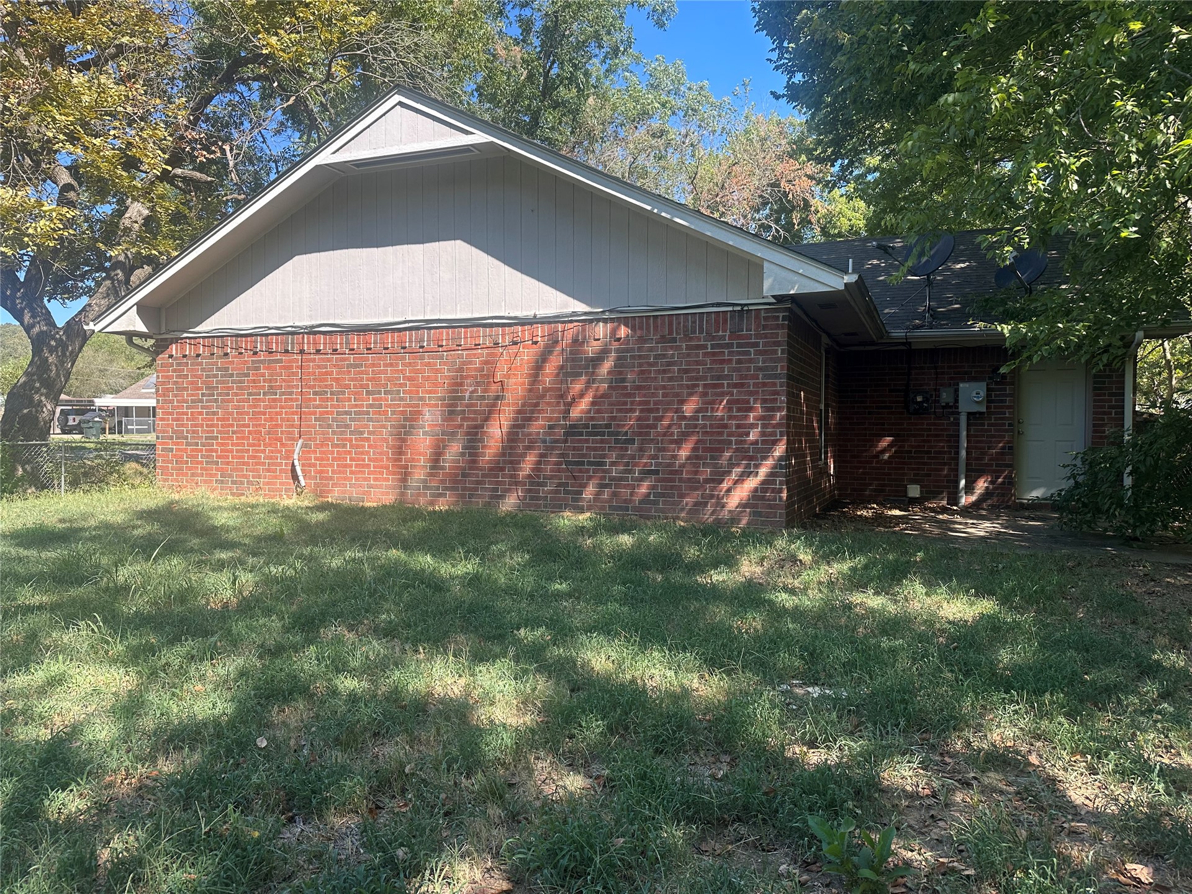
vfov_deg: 56.8
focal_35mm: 24
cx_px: 596
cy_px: 447
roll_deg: -0.8
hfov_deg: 71.6
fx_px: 826
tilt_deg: -0.3
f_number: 1.78
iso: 80
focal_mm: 6.86
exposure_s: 1/879
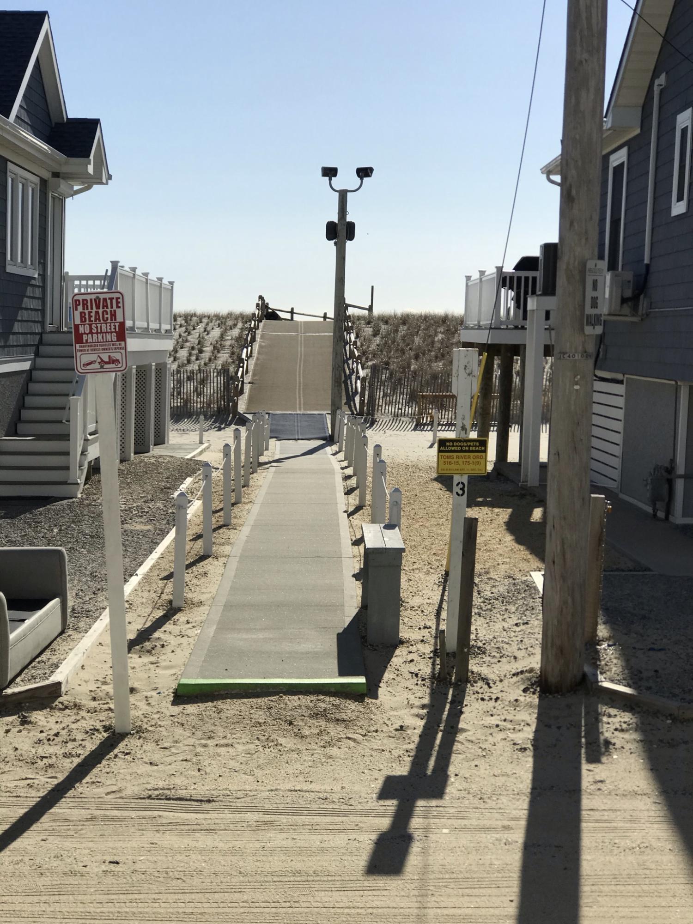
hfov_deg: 25.7
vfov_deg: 33.8
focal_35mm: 57
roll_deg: -1.7
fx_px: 1521
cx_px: 346
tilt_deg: -1.0
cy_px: 462
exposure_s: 1/2283
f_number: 2.8
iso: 20
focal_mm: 6.6
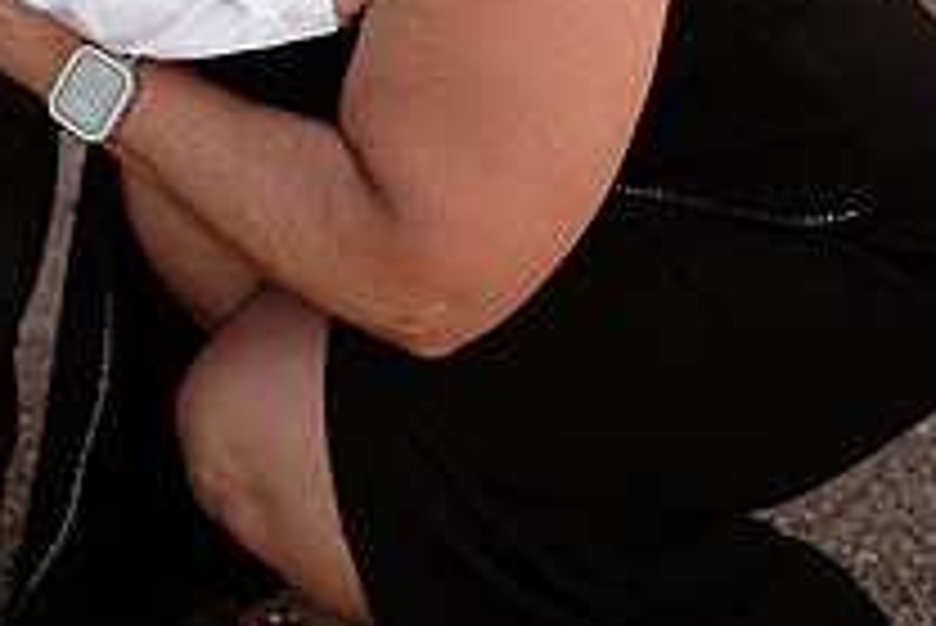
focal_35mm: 67
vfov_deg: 18.6
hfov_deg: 28.1
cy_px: -241
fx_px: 1743
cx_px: -14
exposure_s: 1/500
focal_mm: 24
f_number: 2.2
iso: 125
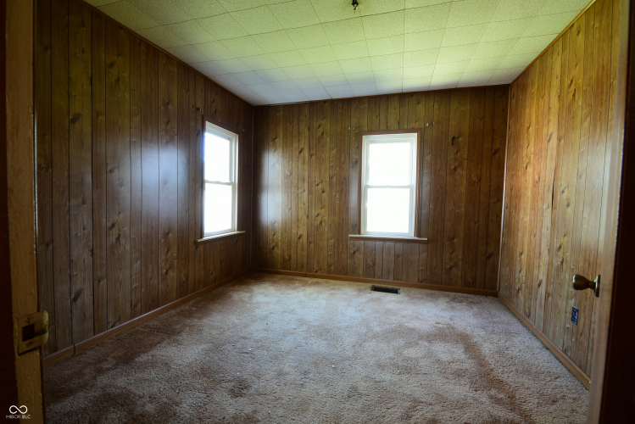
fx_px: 265
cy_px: 212
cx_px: 318
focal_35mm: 15
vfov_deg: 77.4
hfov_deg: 100.4
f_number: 10
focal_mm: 10
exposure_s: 1.6
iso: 100
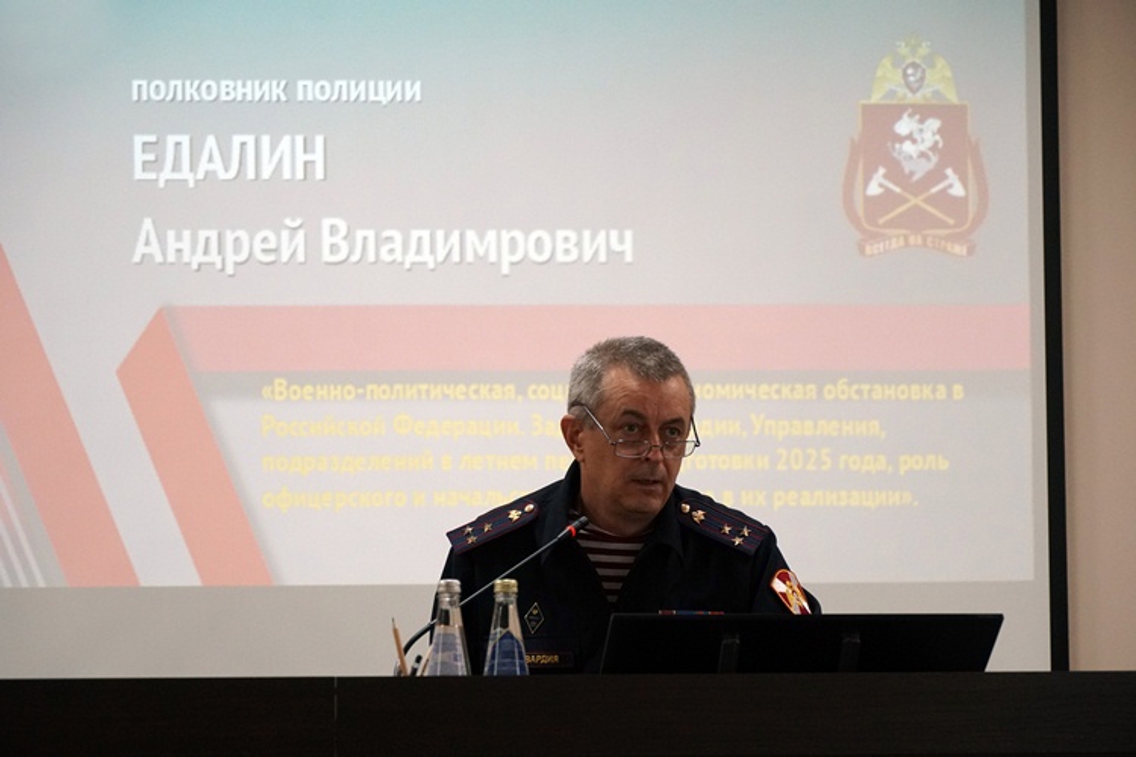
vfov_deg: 11.6
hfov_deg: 17.3
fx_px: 3739
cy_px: 378
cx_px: 568
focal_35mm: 118
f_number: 5.6
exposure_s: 1/160
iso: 2000
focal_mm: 79
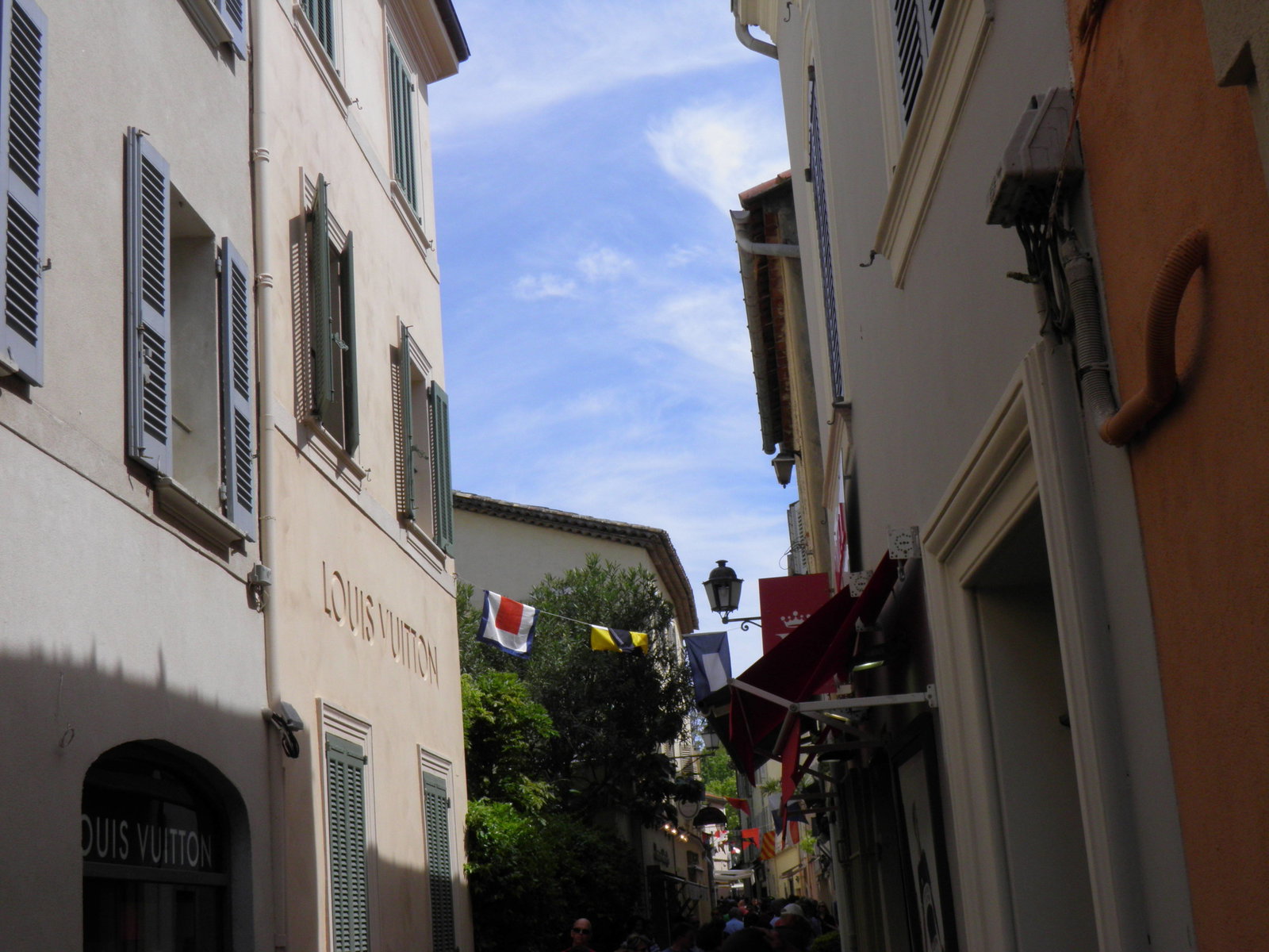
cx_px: 634
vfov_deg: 32.9
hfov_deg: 42.9
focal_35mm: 44
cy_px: 476
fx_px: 1613
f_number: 6
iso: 100
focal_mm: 7.9
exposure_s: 1/640
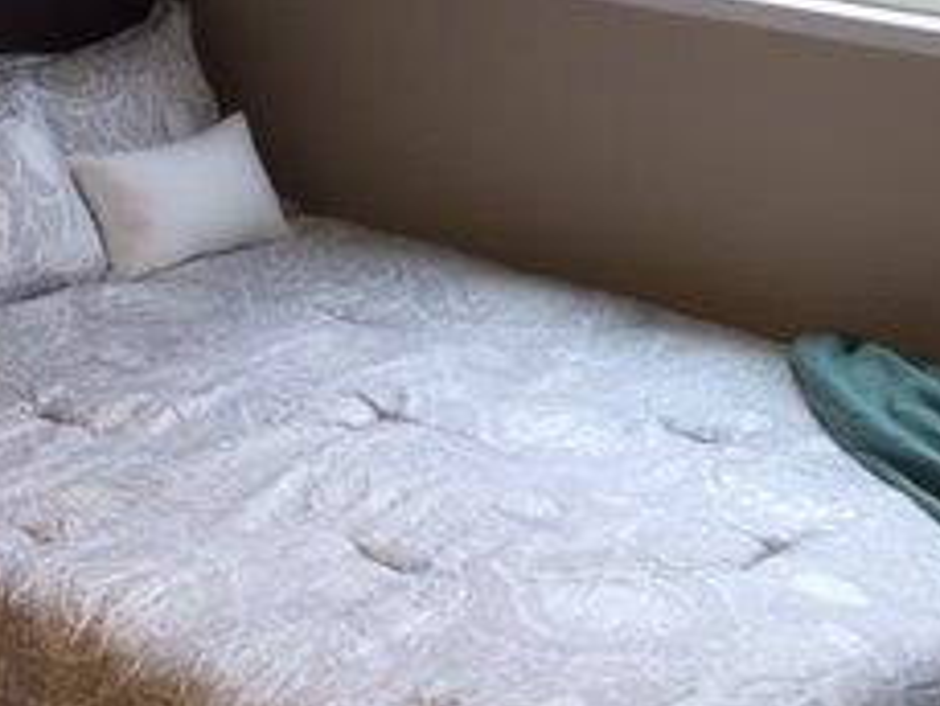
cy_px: -70
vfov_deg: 17.6
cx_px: 177
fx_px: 2201
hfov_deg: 23.7
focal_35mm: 81
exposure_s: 1/60
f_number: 2.2
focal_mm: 4.15
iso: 32
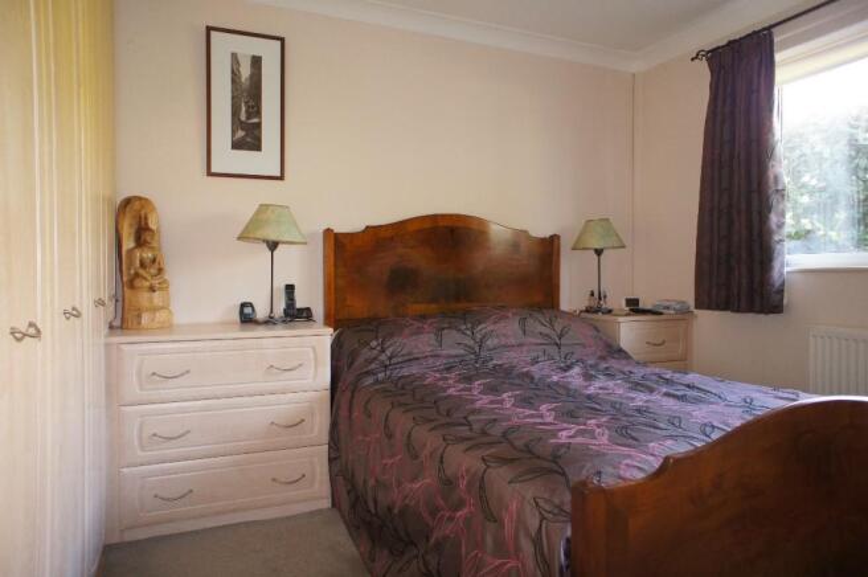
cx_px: 434
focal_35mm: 24
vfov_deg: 53.0
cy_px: 288
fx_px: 578
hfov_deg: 73.8
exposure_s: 1/60
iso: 800
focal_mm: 16
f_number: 3.2
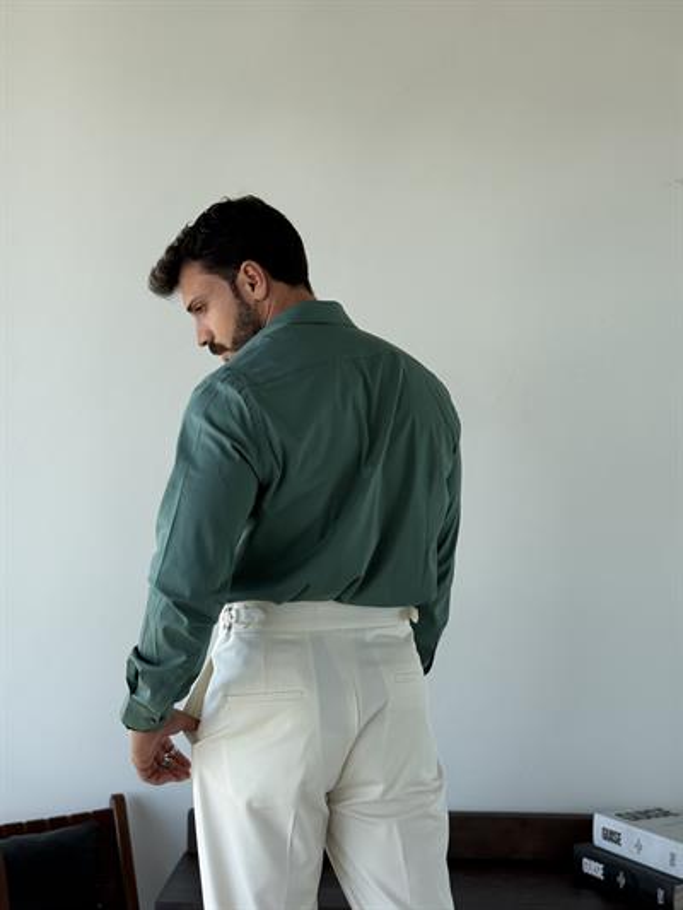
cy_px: 455
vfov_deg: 39.6
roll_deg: -0.4
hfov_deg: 30.3
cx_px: 342
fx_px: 1262
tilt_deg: +1.7
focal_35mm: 48
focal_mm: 6.76
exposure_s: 1/437
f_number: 1.78
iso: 64
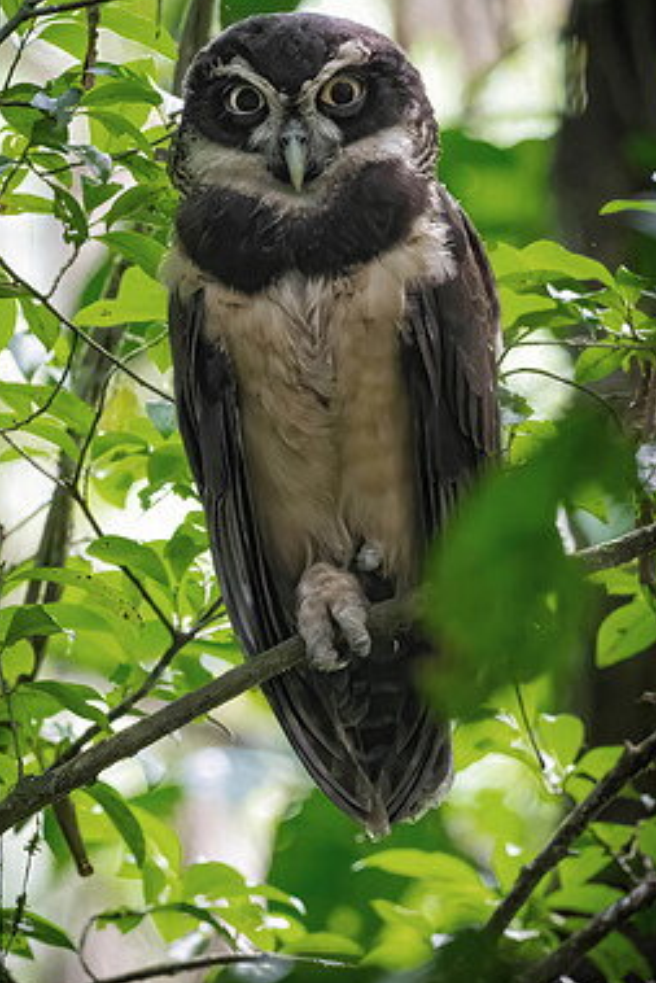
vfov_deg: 2.1
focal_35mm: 987
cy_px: 440
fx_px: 26951
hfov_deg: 1.4
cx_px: 284
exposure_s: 1/400
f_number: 7.1
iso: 5000
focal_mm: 500
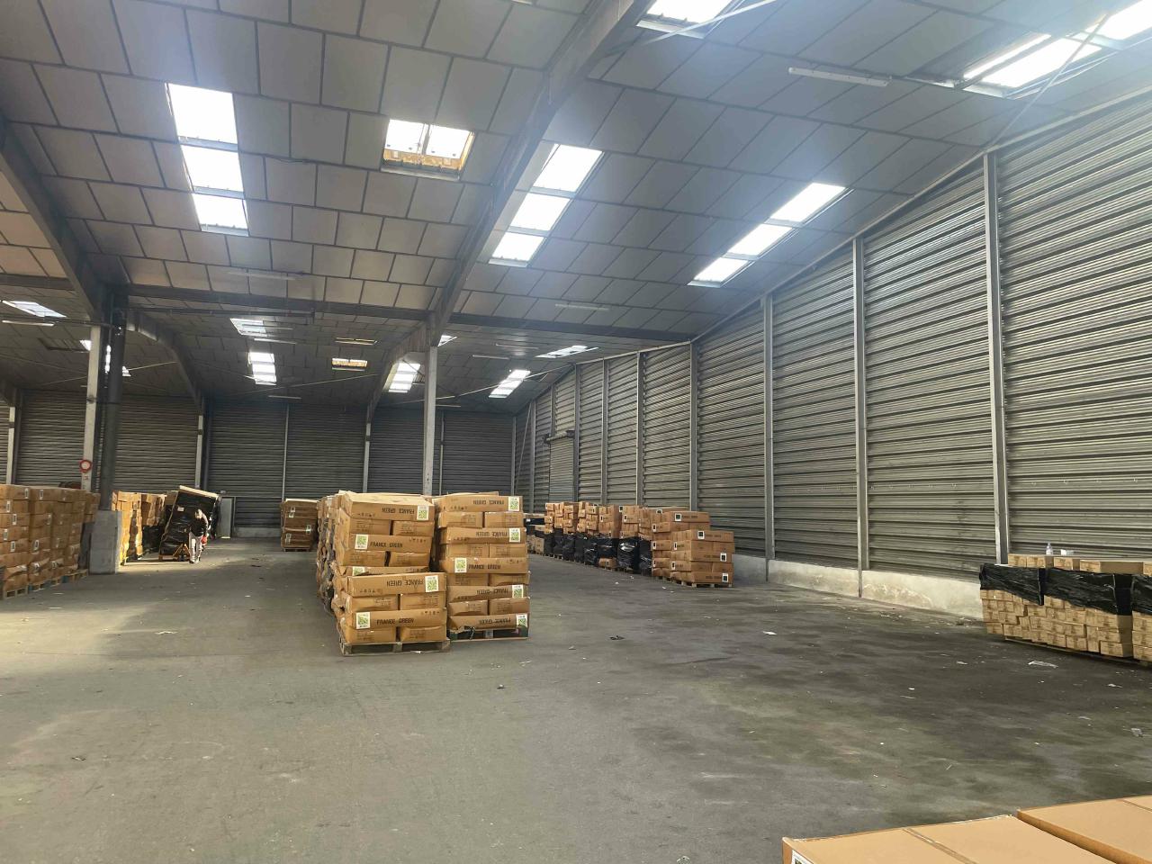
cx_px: 576
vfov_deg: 53.1
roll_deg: -0.9
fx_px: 865
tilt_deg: +7.1
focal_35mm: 26
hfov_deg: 67.3
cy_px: 432
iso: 100
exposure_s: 1/121
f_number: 1.6
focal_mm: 4.2
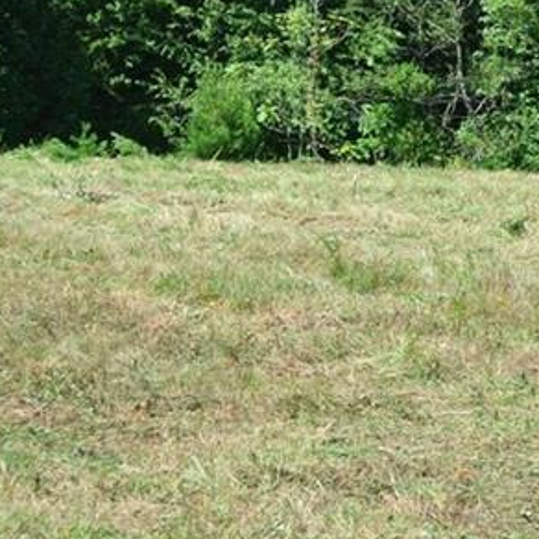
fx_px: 2466
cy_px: 54
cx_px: 690
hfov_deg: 12.1
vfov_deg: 12.4
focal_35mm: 140
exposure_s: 1/400
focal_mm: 17.5
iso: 100
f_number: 4.5
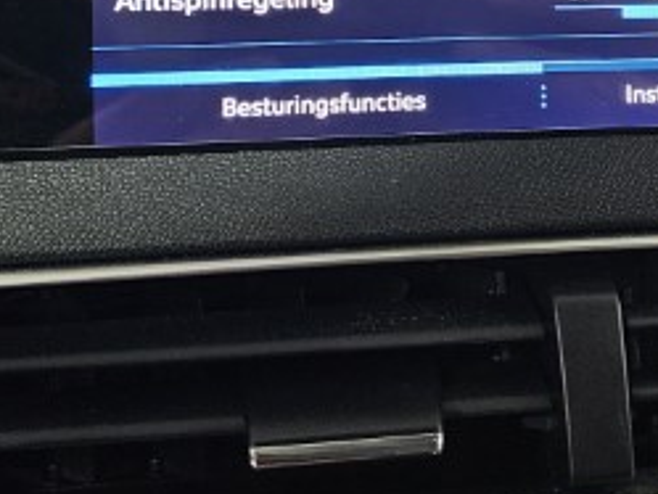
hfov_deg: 32.2
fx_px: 1122
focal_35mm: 59
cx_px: 484
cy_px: -40
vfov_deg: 23.4
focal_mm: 6.3
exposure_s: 1/100
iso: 640
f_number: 1.7
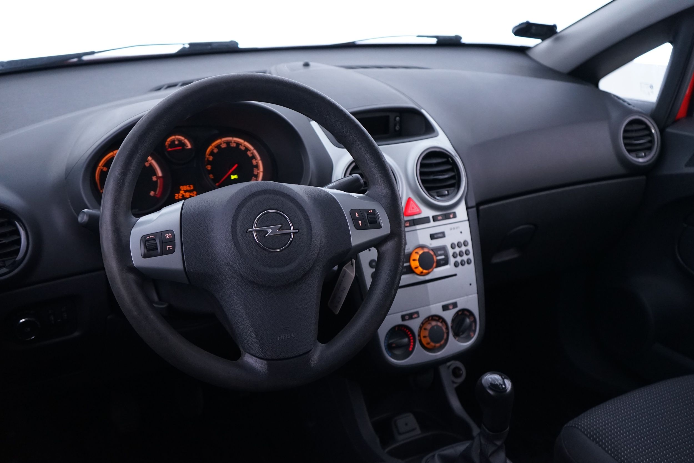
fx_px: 790
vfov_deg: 32.6
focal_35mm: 41
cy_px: 232
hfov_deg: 47.4
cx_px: 347
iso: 2000
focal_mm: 41
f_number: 4.5
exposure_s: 1/20
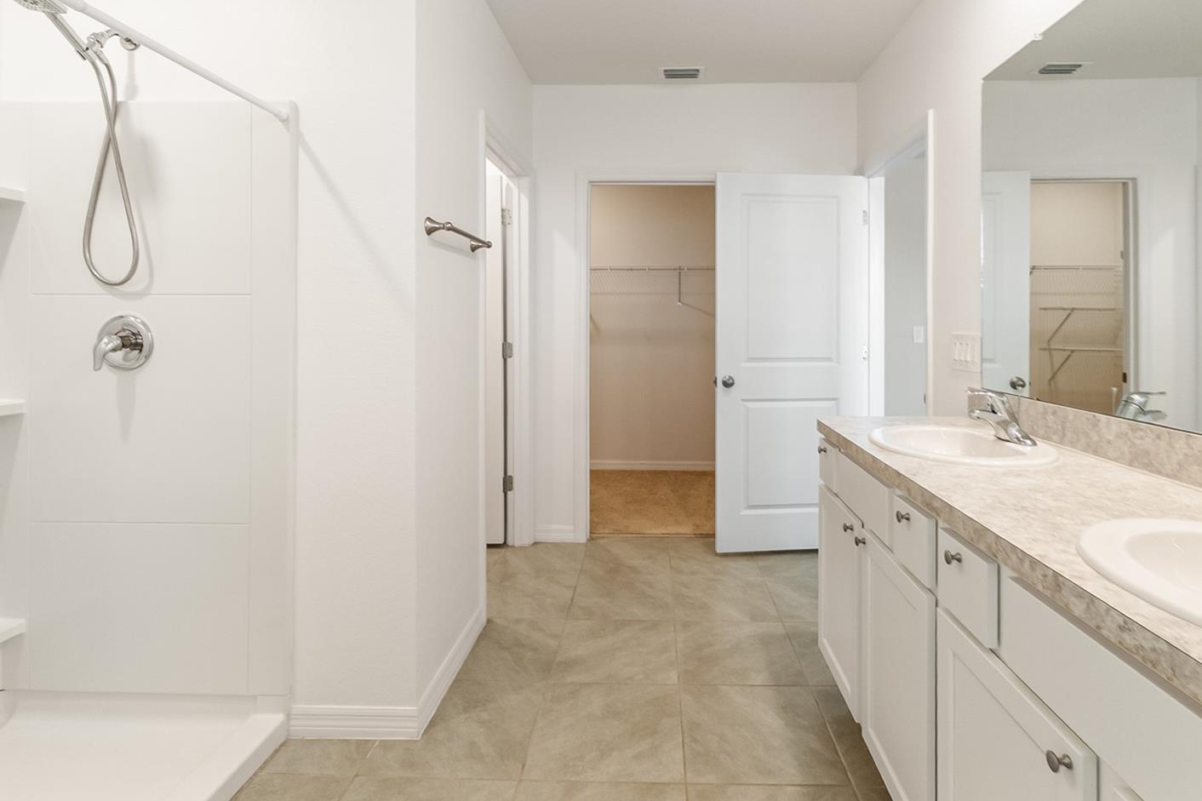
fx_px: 568
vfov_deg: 70.2
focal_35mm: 17
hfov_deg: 93.2
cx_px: 640
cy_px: 357
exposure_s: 1/30
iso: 1000
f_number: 6.7
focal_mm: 10
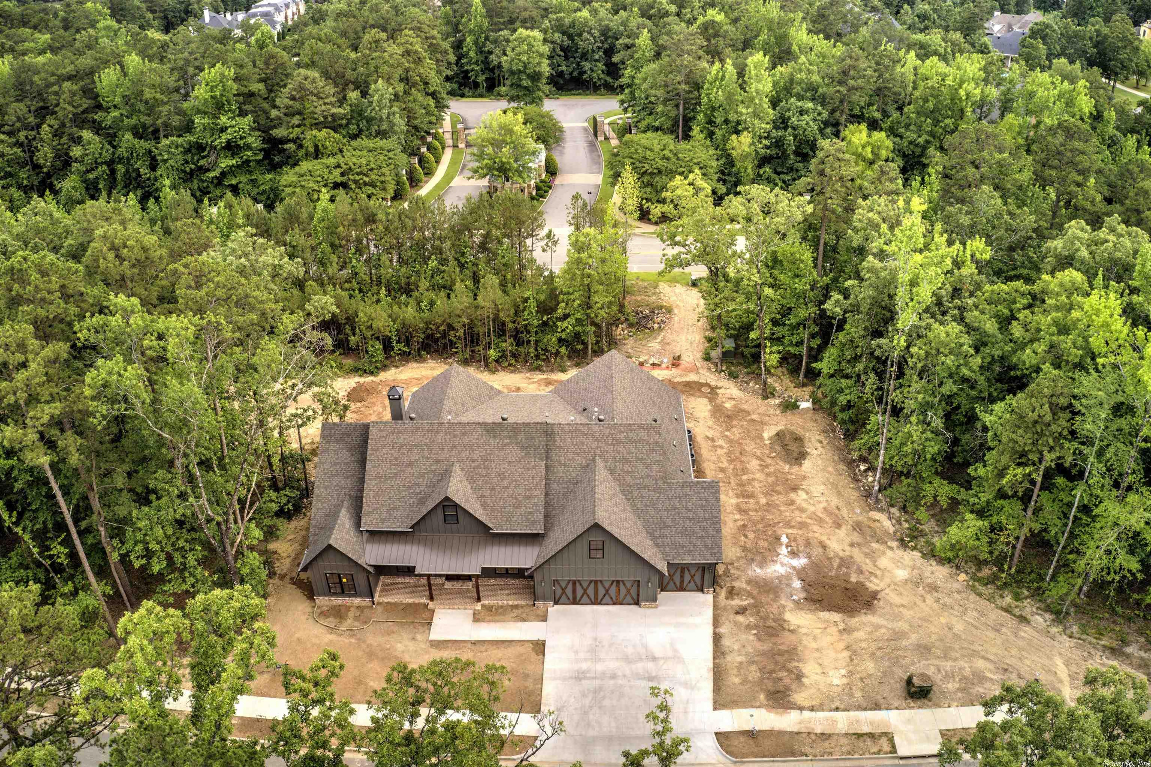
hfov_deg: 65.5
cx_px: 576
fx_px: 895
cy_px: 384
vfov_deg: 46.4
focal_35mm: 28
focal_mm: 10.3
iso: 100
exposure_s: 1/80
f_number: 5.6
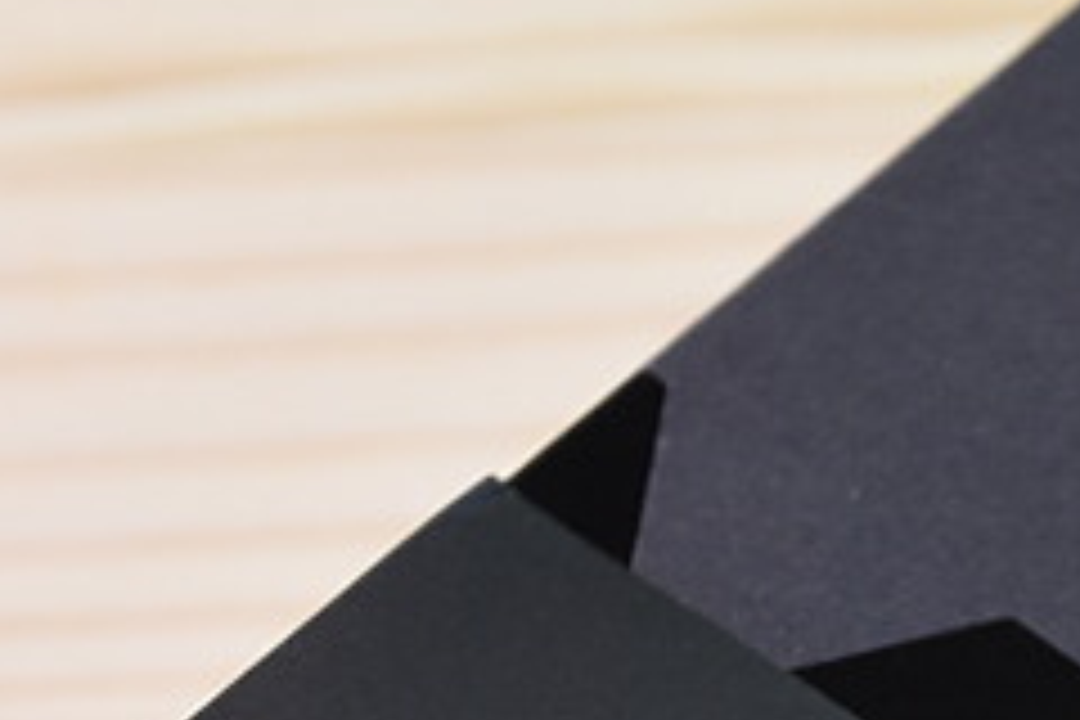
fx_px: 12438
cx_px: 1233
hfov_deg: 5.0
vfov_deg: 3.3
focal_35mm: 415
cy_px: 1098
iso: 1600
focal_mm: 85
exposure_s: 1/80
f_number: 5.3
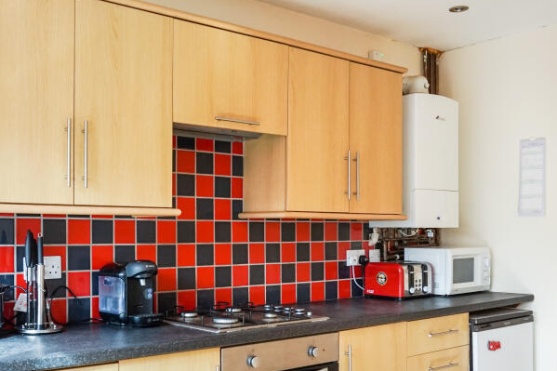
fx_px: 634
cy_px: 304
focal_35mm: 41
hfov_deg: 47.2
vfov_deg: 31.6
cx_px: 223
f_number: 4
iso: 500
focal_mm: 16
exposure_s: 1/160
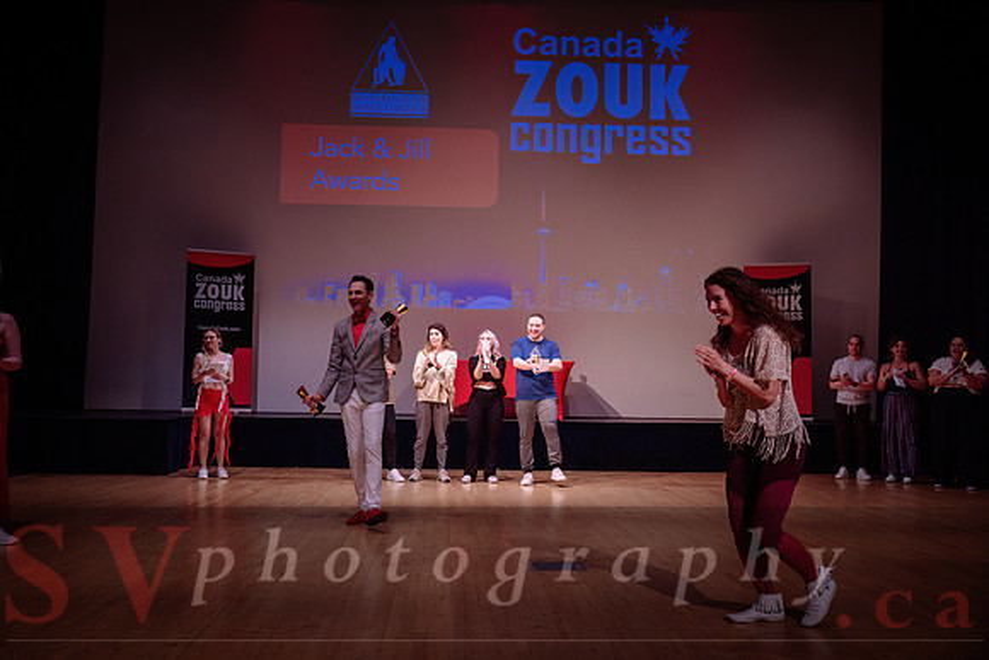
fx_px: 962
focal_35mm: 35
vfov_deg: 37.9
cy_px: 330
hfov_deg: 54.4
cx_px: 494
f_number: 3.2
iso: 1000
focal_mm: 35
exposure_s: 1/400
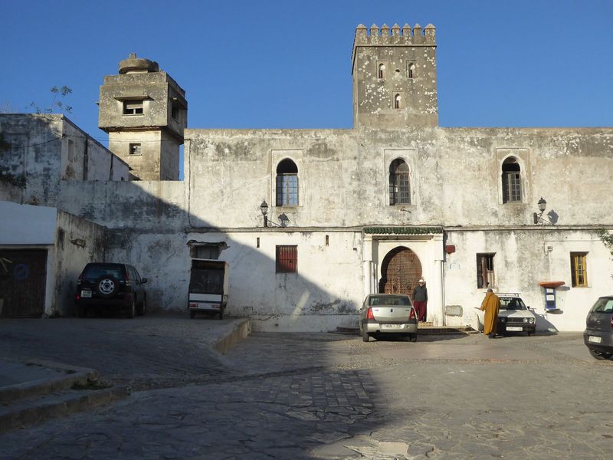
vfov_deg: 36.8
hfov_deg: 47.9
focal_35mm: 39
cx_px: 306
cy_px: 230
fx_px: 691
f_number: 3.7
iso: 125
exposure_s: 1/1000
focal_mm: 6.7
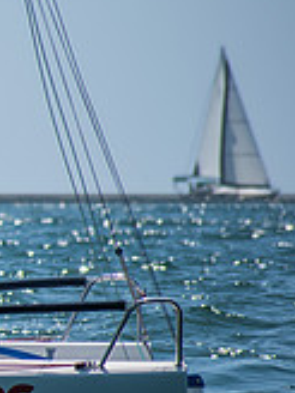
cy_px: 255
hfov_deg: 1.5
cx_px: -384
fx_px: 11329
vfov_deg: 2.0
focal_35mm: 997
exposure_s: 1/1250
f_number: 6.3
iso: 200
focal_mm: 195
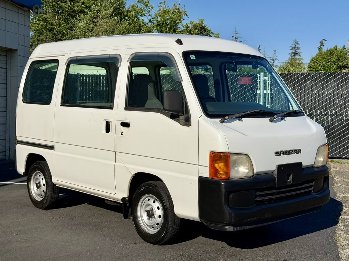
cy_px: 130
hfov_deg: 39.7
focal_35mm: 48
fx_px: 484
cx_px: 174
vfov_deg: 30.3
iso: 64
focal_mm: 6.76
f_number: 1.78
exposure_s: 1/13333
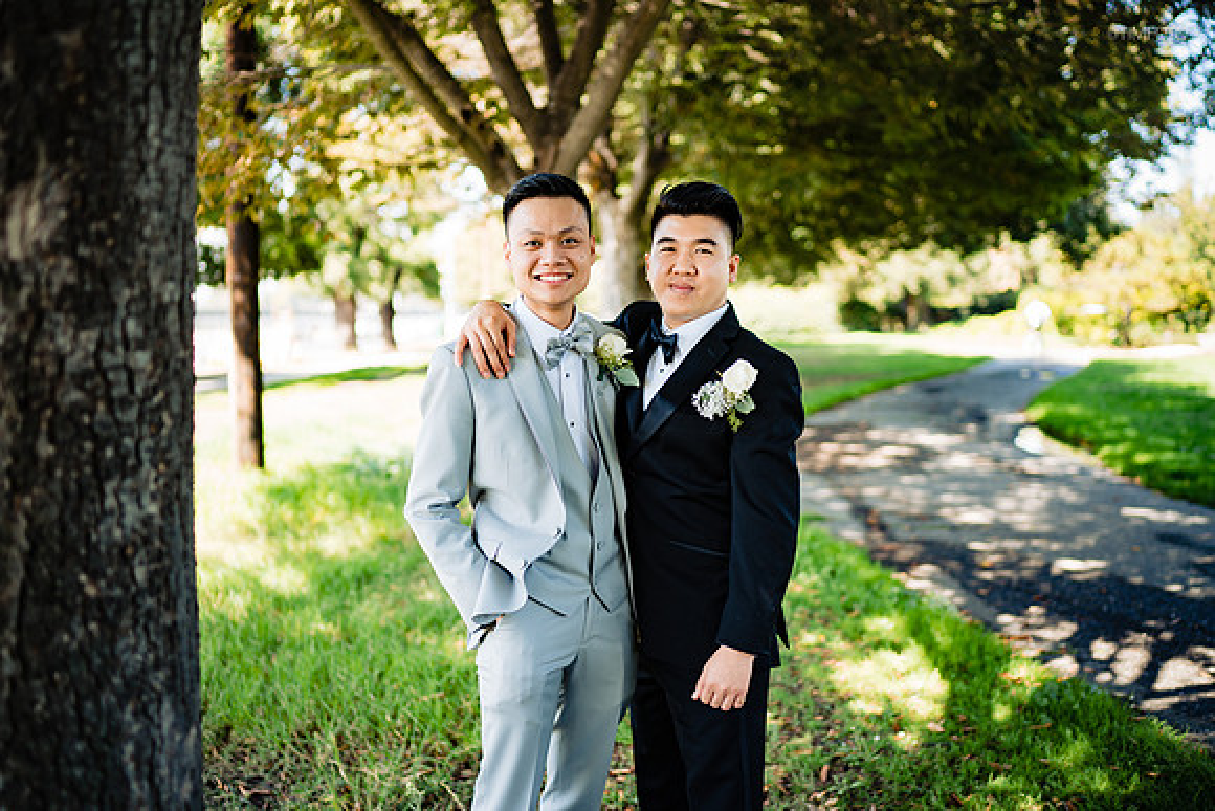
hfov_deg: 54.4
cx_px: 608
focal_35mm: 35
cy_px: 406
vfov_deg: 37.9
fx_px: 1181
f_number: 1.6
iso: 100
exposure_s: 1/400
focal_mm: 35
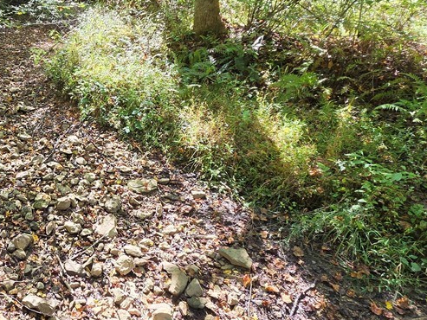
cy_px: 126
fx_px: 333
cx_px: 56
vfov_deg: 51.0
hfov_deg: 57.6
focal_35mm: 27
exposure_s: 1/120
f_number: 2.2
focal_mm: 2.2
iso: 80
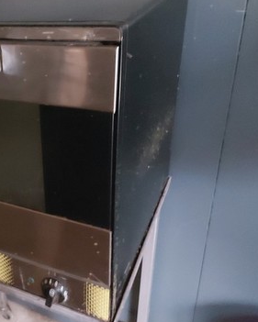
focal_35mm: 40
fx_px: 382
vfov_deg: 45.7
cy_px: 144
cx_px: 1
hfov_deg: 34.1
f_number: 1.8
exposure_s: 1/10
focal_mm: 5.23
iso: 2500
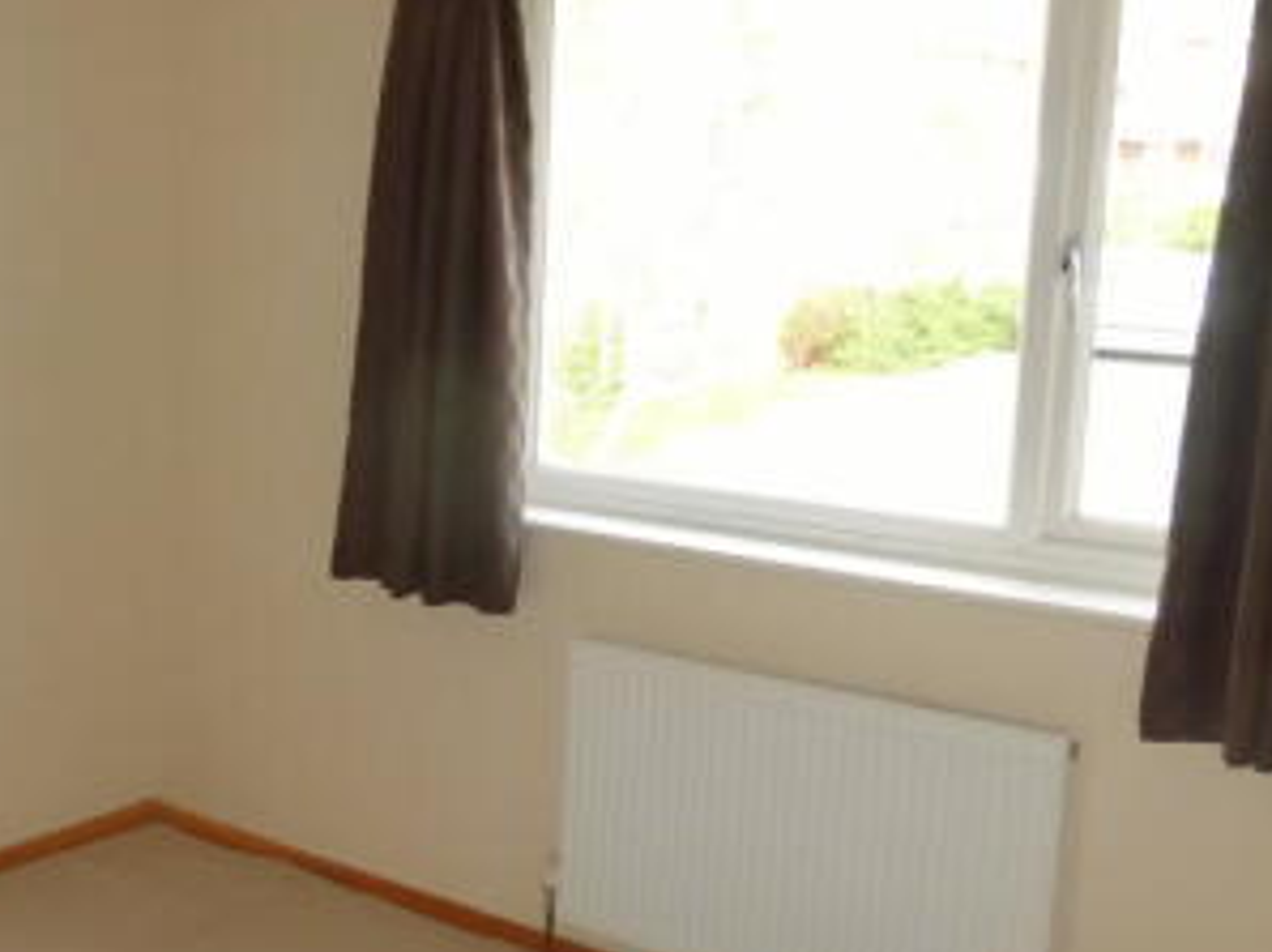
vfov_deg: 30.8
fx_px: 1726
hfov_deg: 39.8
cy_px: 514
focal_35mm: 47
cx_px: 382
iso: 160
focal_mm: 4.3
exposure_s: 1/60
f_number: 3.3
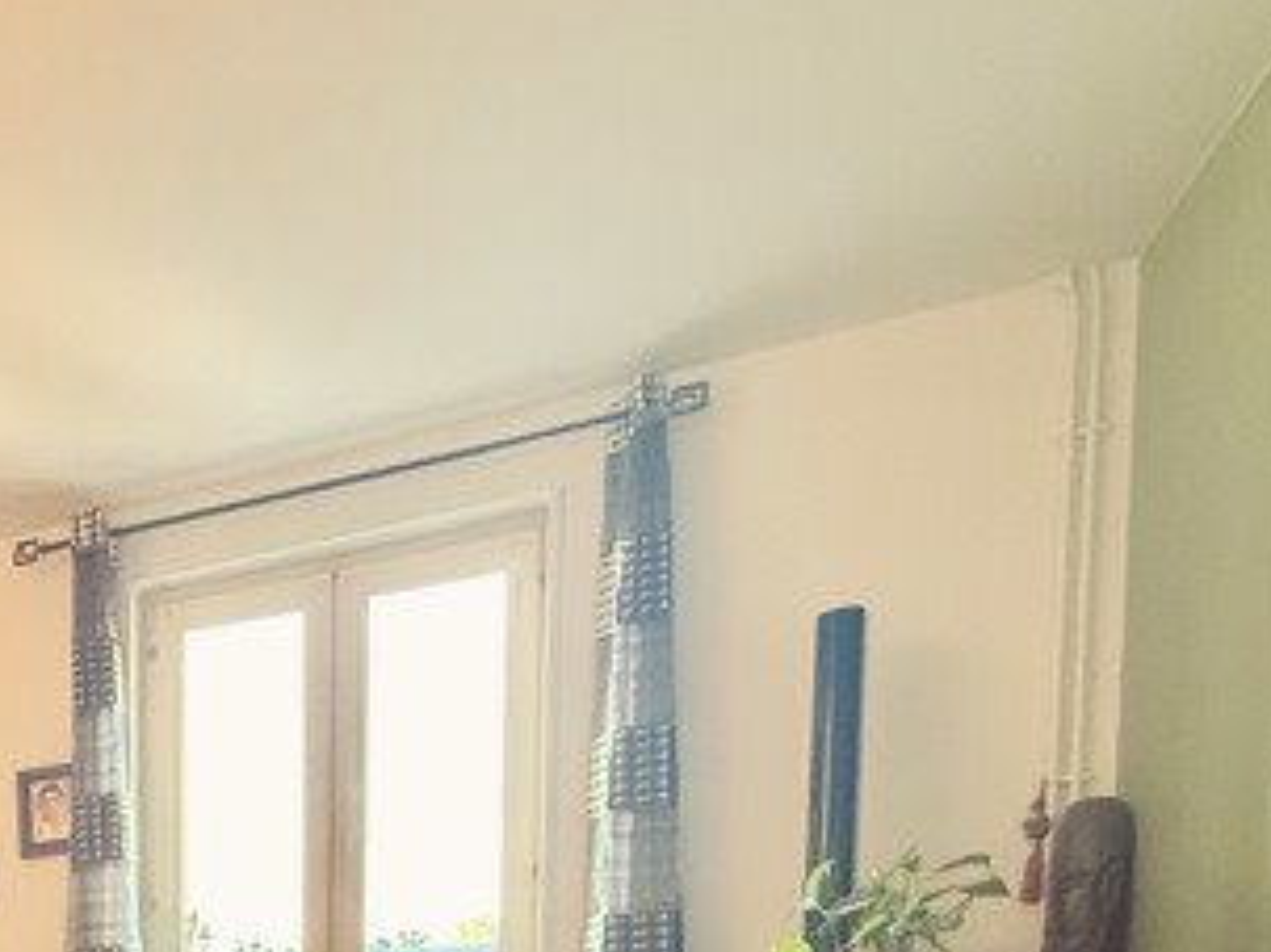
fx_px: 1358
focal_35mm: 37
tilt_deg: -3.6
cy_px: 1204
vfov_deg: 31.1
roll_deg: +1.0
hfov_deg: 39.3
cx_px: -180
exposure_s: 1/100
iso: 500
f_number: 2.2
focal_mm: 2.22
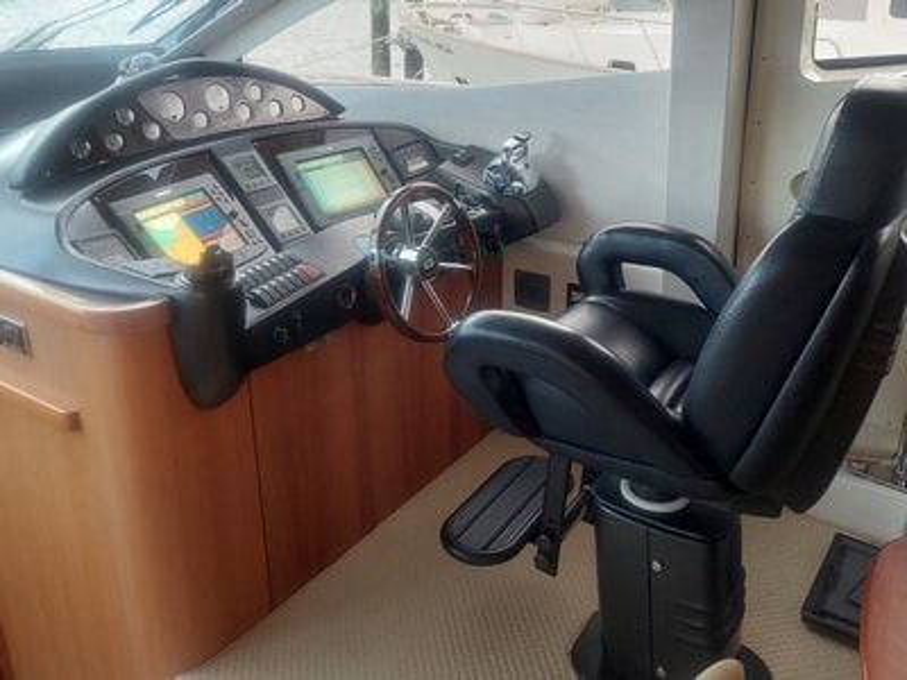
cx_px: 454
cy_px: 340
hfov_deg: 71.6
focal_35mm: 24
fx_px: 629
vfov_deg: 56.8
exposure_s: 1/50
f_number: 1.8
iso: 50
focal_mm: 5.23
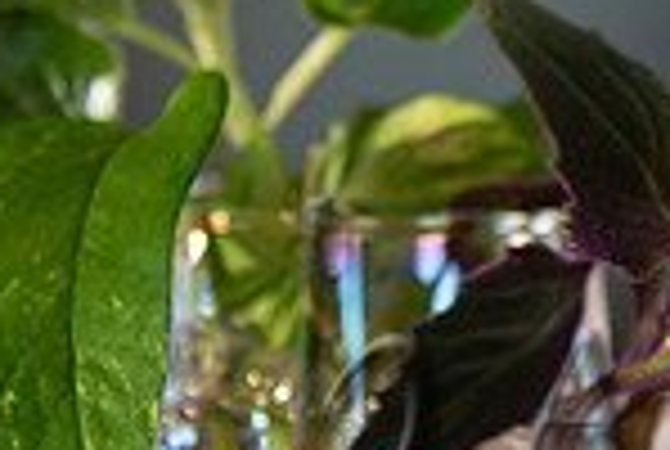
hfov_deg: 4.4
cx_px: 742
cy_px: 124
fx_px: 8690
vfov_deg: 3.0
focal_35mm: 466
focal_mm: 120
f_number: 4
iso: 320
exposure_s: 1/320
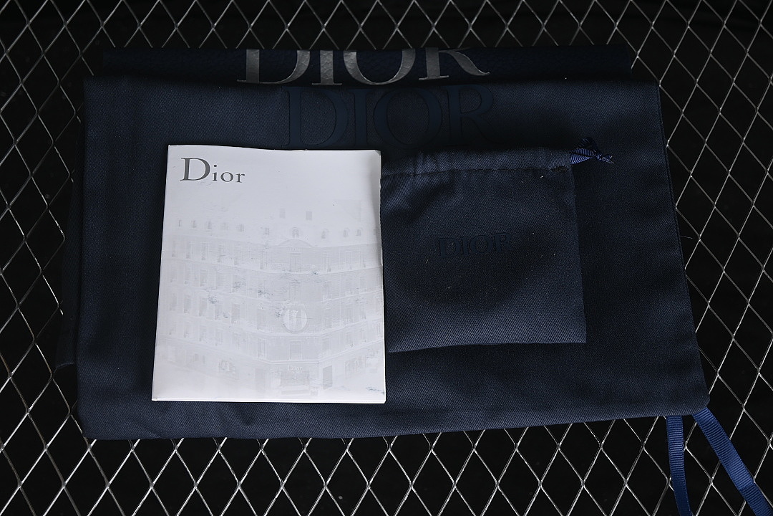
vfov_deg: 18.2
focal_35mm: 75
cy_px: 258
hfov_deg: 27.0
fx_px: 1610
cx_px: 386
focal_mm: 50
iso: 160
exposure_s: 1/60
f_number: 6.3
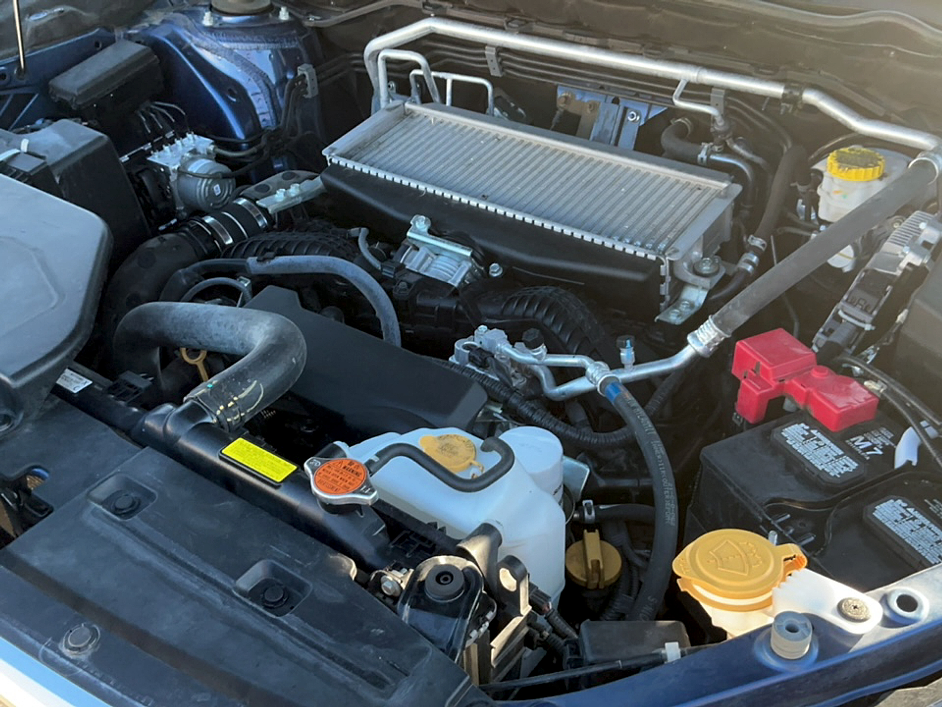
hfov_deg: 60.0
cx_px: 471
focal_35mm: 30
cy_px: 354
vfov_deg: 46.8
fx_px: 816
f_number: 1.8
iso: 40
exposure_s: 1/120
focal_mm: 3
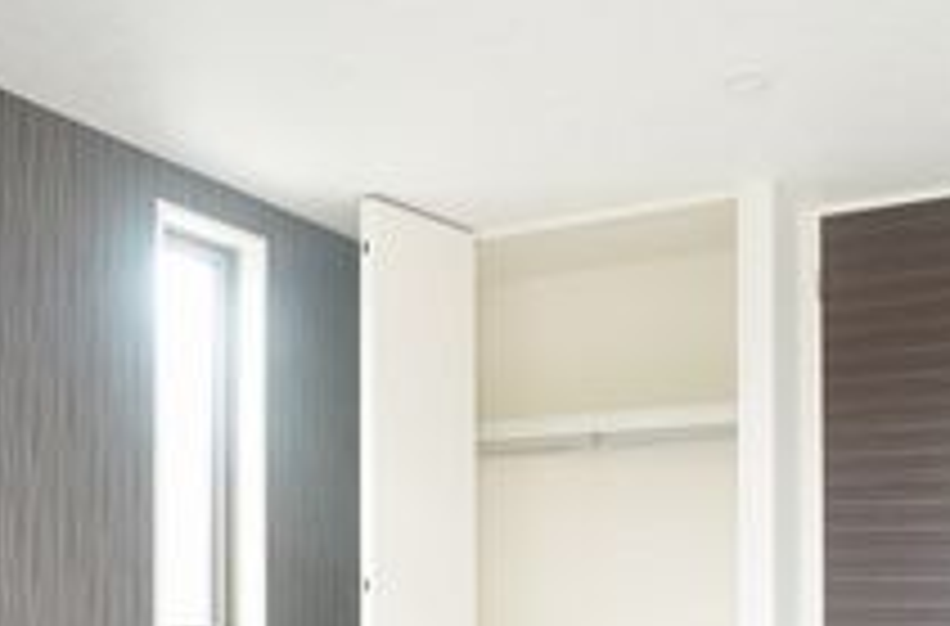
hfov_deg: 35.2
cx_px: 446
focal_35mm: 57
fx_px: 1499
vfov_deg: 22.9
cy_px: 583
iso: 500
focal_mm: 16
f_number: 4
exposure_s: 1/60
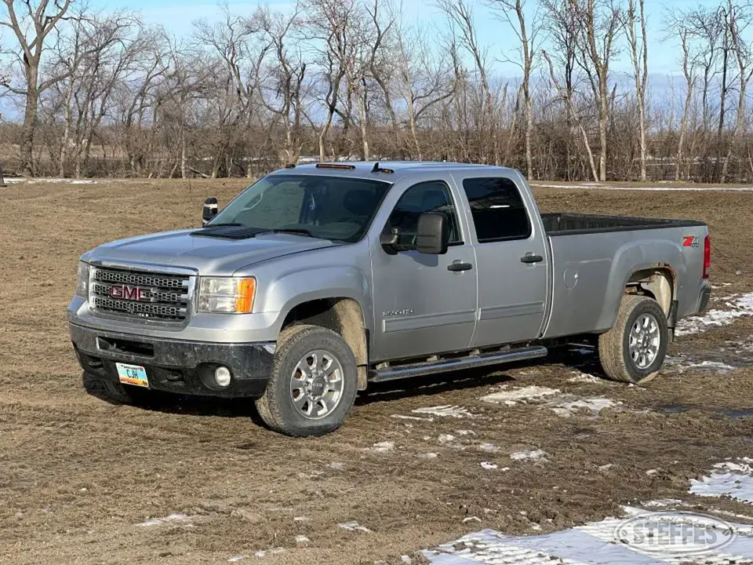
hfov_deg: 25.3
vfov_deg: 19.1
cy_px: 282
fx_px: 1675
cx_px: 376
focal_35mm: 77
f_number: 2.8
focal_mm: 9
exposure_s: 1/598
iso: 32
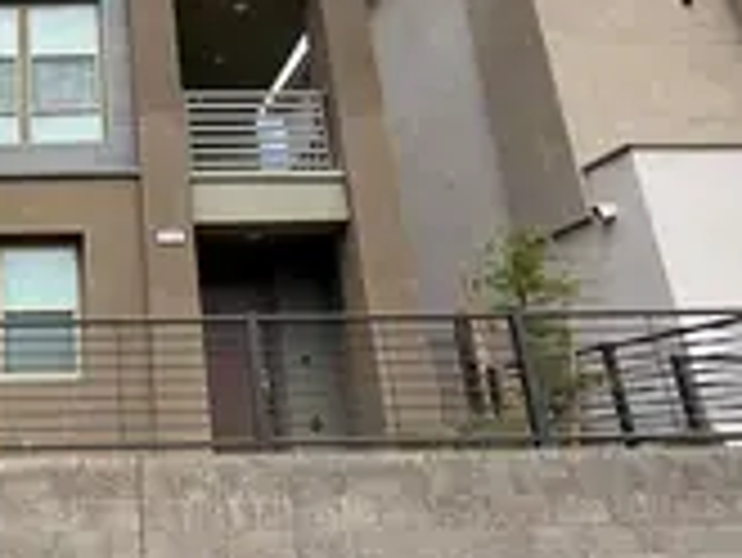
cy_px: 234
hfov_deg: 47.1
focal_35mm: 34
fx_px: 729
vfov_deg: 41.7
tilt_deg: +15.4
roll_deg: +0.9
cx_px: 40
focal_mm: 2.22
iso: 25
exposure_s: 1/770
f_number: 2.2
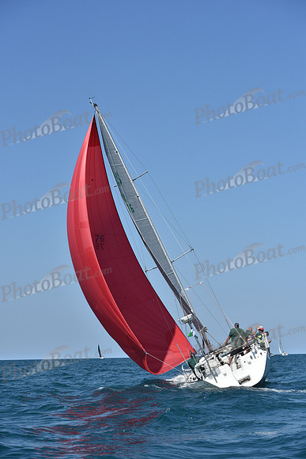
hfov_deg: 19.5
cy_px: 230
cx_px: 153
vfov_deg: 28.8
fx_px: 892
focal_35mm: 70
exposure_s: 1/1600
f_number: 7.1
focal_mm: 70
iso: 250
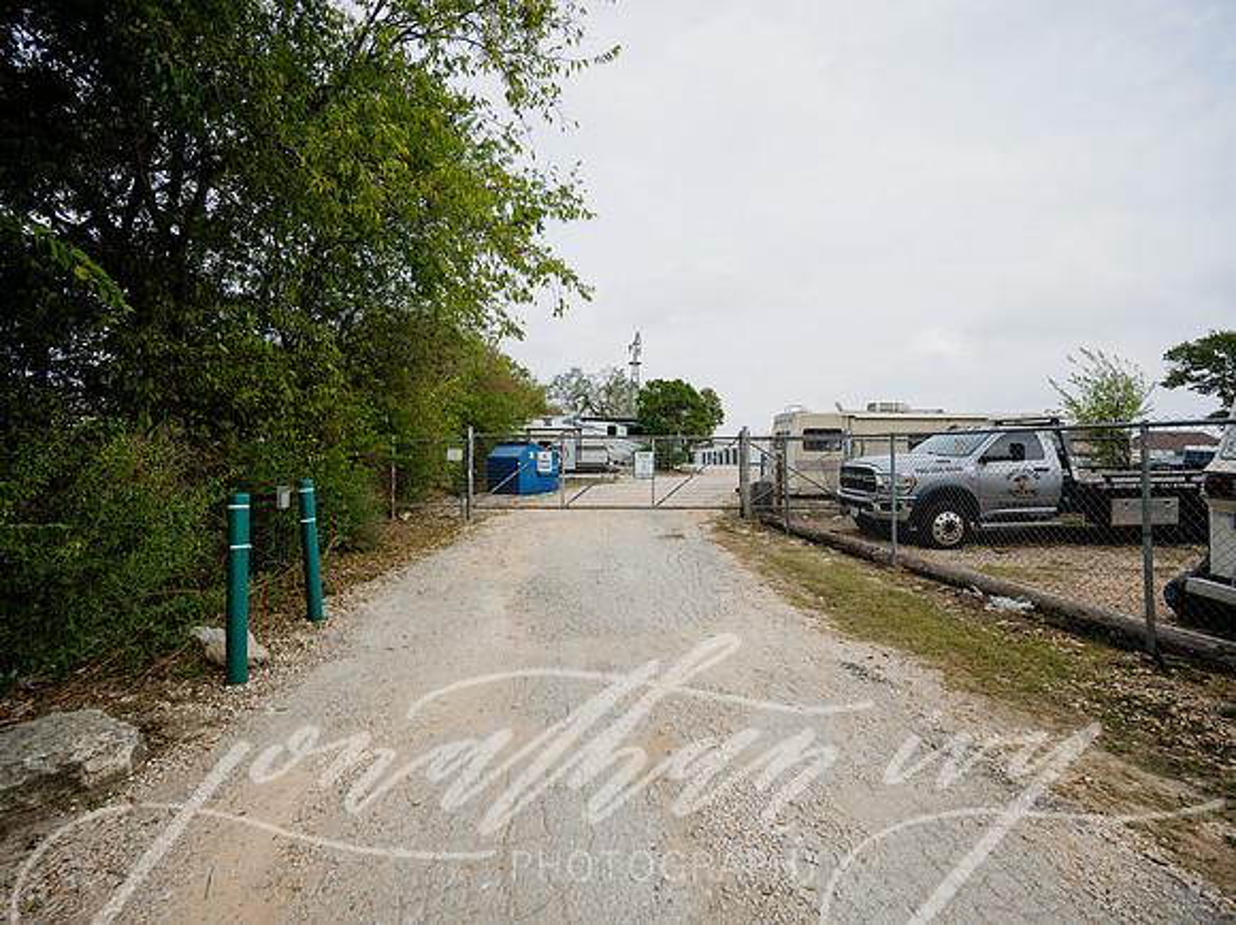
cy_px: 462
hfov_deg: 97.7
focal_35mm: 15
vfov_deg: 81.2
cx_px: 618
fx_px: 540
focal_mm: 14
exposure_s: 1/500
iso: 100
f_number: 4
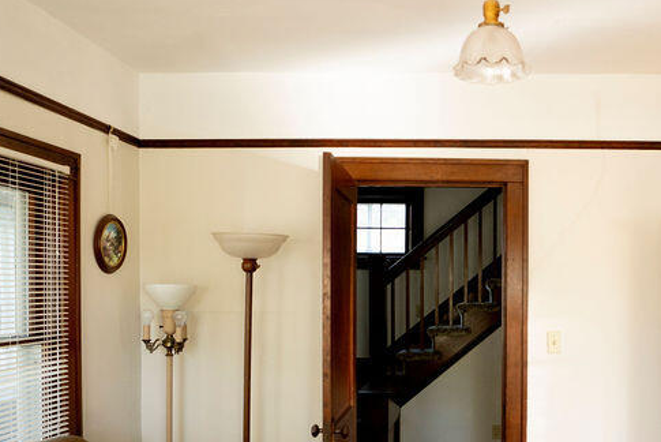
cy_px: 297
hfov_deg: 48.8
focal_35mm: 38
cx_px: 492
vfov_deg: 34.8
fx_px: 698
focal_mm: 18
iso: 500
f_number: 2.8
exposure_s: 1/200
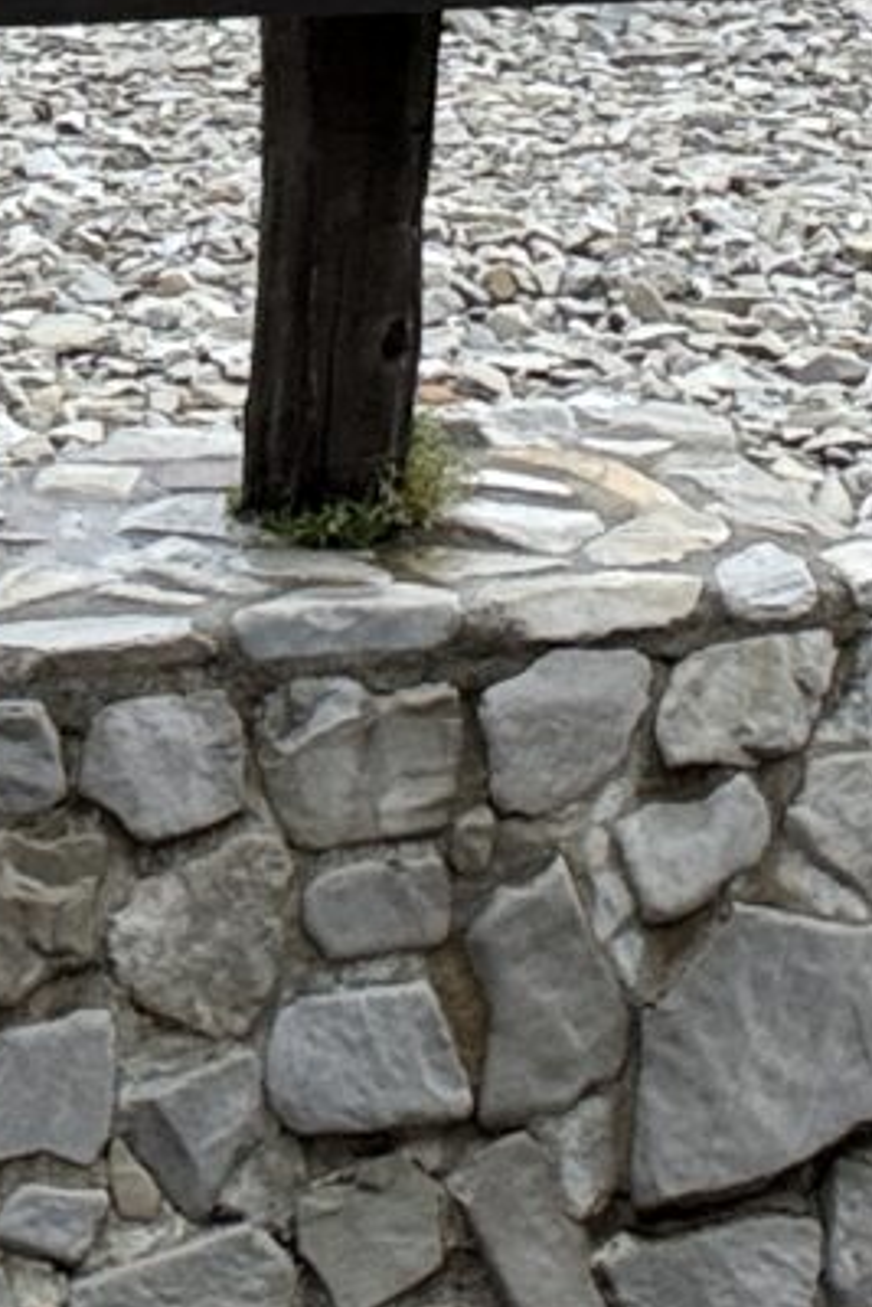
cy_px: -1398
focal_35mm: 153
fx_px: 5554
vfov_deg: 11.8
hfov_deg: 9.0
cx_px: 369
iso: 32
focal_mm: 2.69
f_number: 1.9
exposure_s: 1/1080
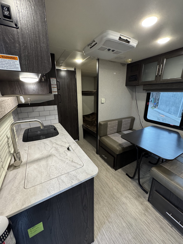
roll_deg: -0.7
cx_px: 92
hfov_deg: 85.7
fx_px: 99
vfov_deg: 102.1
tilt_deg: -17.6
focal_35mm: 14
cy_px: 122
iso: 320
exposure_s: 1/71
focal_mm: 2.22
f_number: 2.2
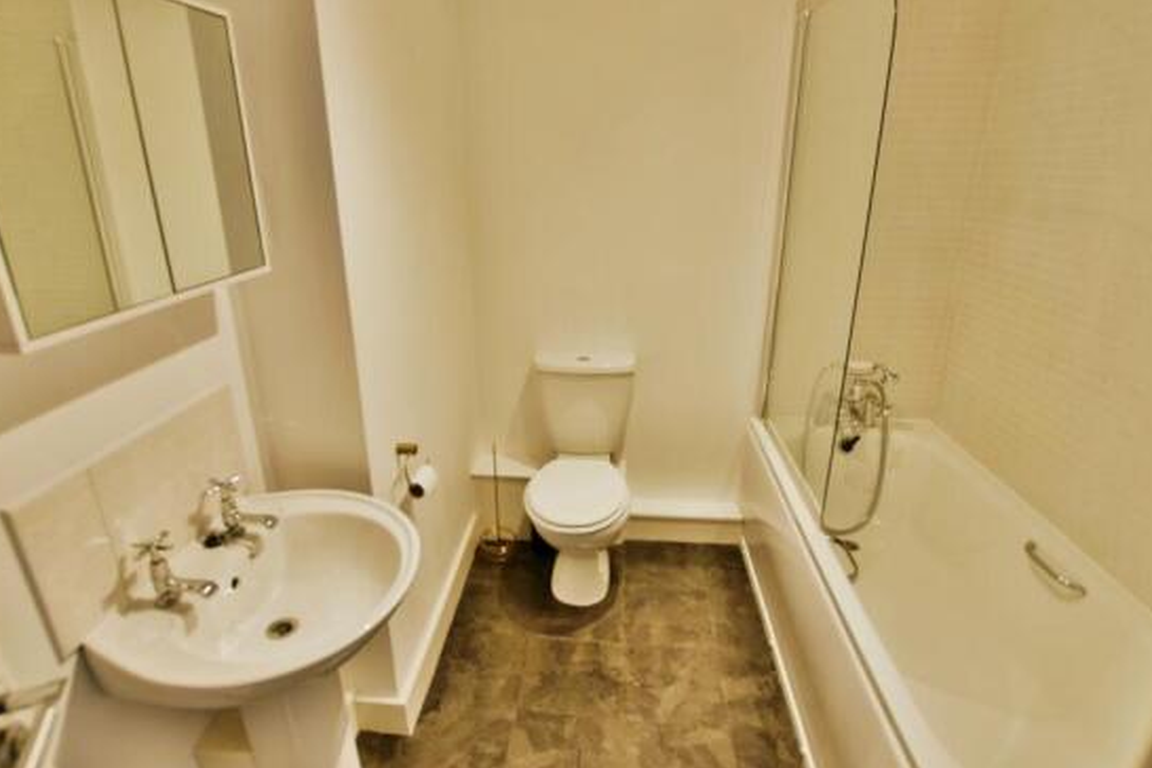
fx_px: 576
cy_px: 389
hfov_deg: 89.9
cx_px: 541
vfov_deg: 67.4
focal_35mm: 18
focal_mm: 10
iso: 100
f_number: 3.5
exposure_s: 1/13
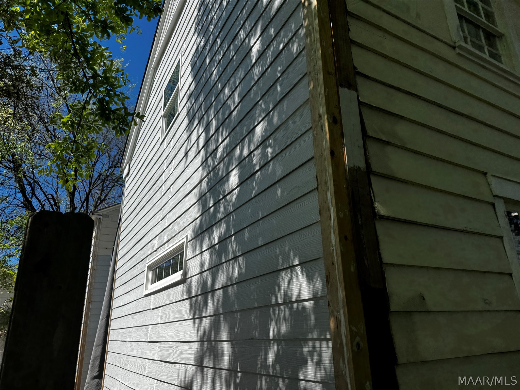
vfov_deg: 56.8
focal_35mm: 24
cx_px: 260
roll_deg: +2.5
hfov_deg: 71.6
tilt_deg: +17.6
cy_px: 195
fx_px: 361
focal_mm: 6.76
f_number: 1.78
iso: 80
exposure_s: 1/4049
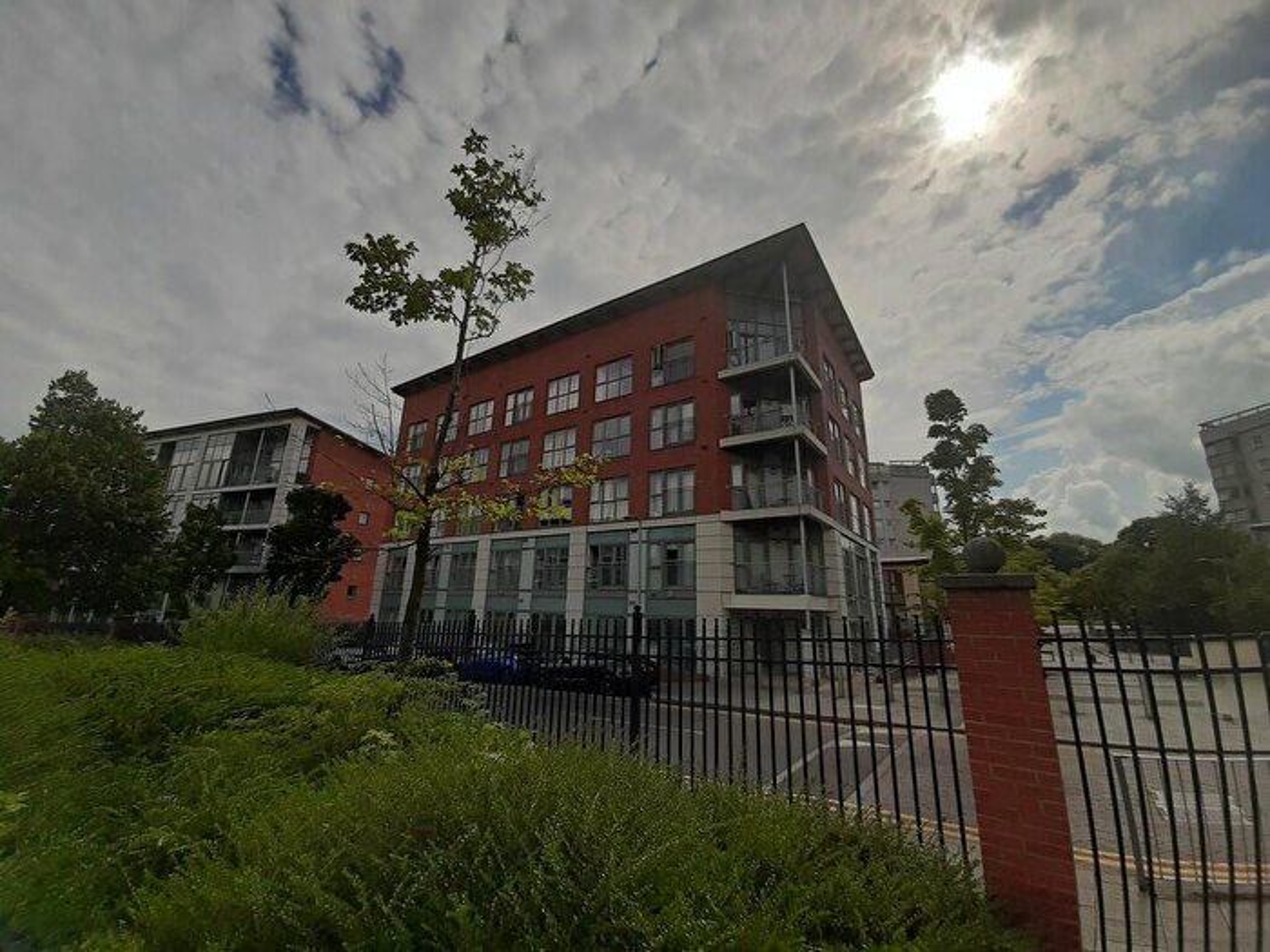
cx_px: 635
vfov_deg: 89.9
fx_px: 477
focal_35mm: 13
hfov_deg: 106.2
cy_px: 476
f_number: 2.2
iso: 40
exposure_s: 1/3984
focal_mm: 1.42
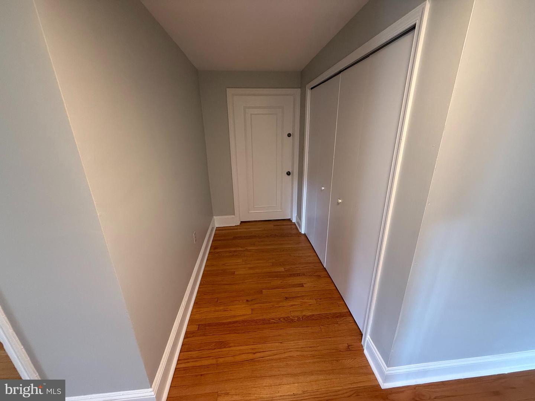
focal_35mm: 14
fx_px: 216
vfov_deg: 85.7
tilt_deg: -18.3
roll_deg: +1.0
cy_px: 200
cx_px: 268
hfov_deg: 102.1
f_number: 2.2
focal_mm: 2.22
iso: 320
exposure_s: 1/60
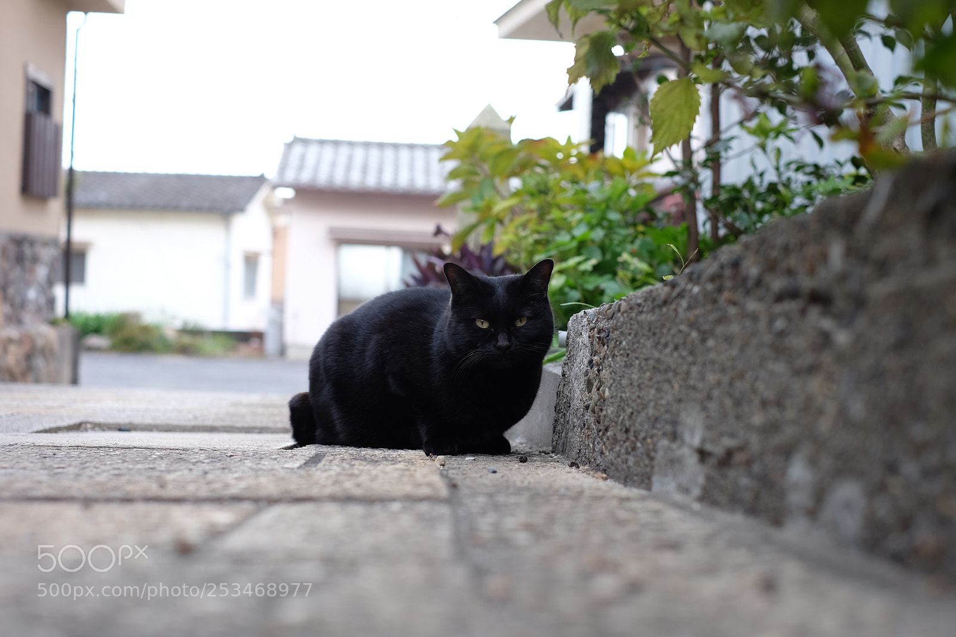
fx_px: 1407
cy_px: 318
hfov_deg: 37.5
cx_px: 478
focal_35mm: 53
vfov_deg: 25.5
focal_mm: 35
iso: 200
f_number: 3.2
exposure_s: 1/150
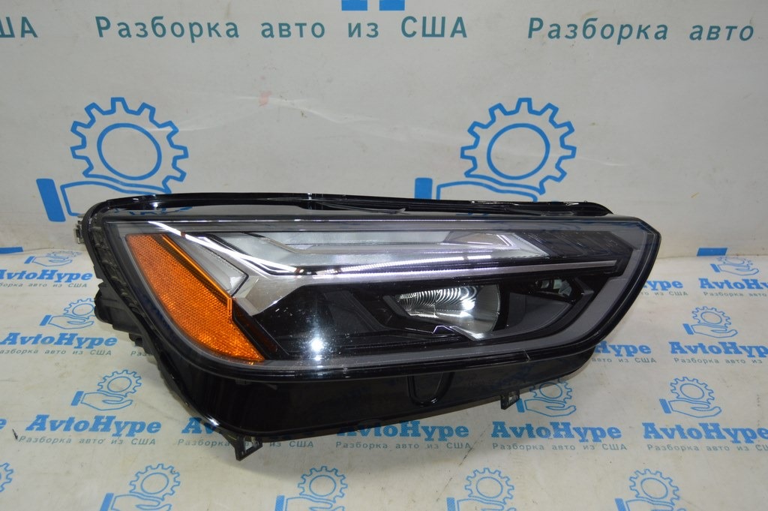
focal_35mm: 33
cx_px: 384
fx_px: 703
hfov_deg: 57.3
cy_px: 256
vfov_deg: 39.9
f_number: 4
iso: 400
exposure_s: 1/80
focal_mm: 22
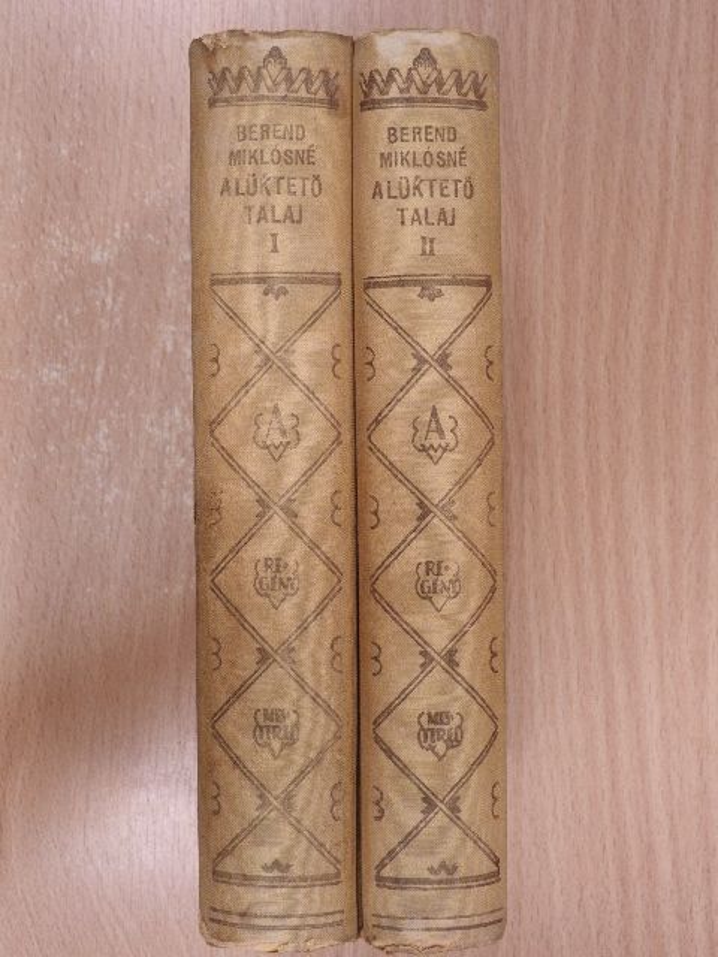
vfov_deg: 32.2
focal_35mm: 60
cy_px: 478
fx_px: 1659
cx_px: 359
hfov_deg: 24.4
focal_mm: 10.7
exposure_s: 1/30
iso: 200
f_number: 4.2
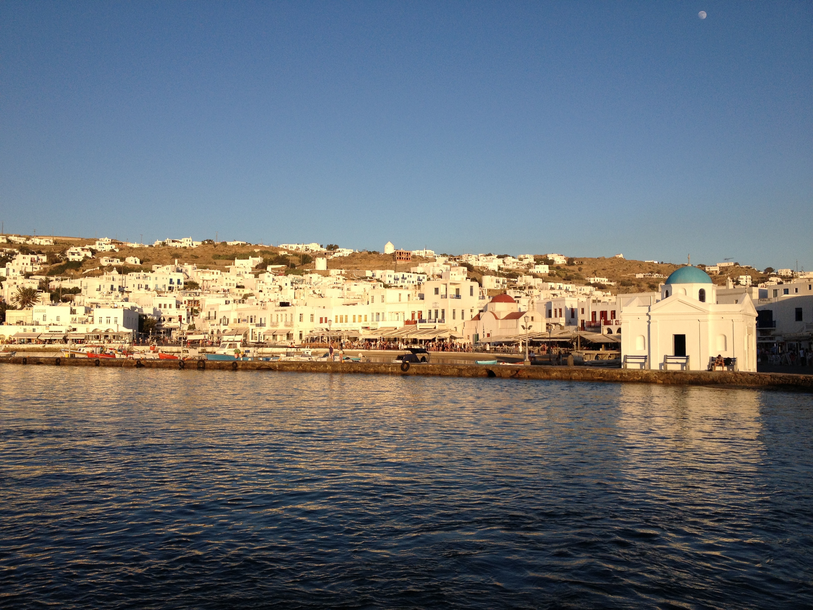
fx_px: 822
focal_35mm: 35
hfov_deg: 52.6
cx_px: 406
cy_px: 305
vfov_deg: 40.7
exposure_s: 1/1534
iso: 50
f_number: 2.4
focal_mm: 4.28
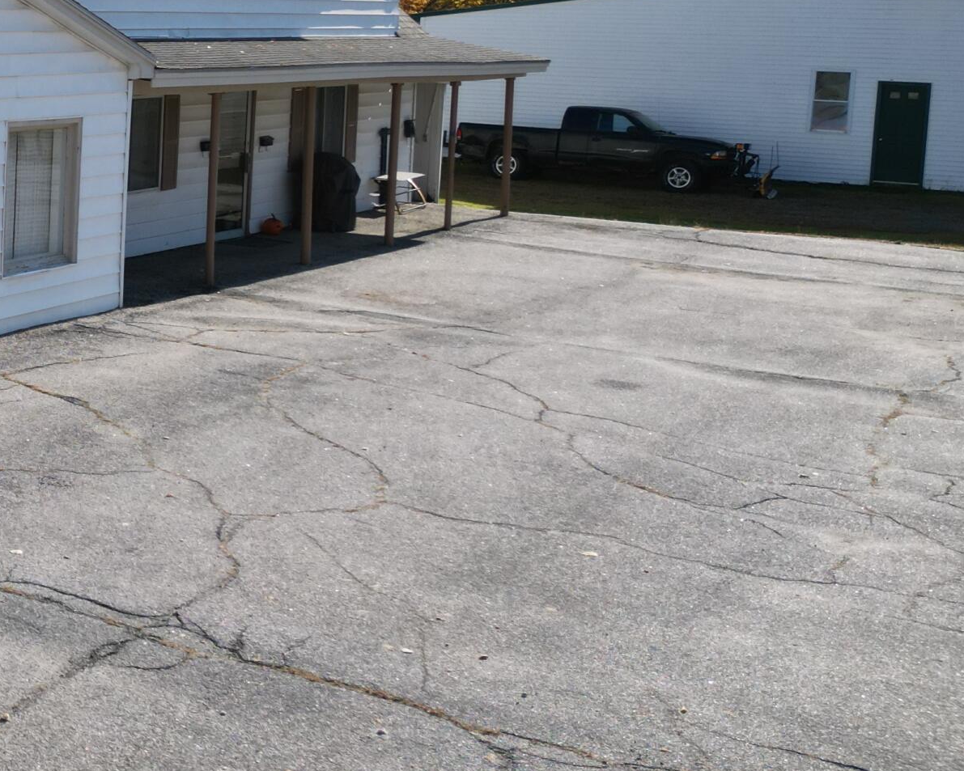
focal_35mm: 59
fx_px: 1683
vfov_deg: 25.5
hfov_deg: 27.7
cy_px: 190
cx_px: -215
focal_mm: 6.72
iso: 200
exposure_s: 1/3200
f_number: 1.7
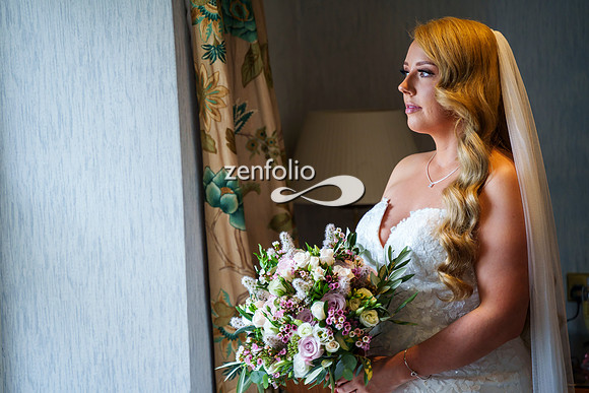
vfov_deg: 17.2
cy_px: 185
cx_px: 277
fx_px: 1299
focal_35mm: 79
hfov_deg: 25.5
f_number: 2.8
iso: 800
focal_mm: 75
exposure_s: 1/400
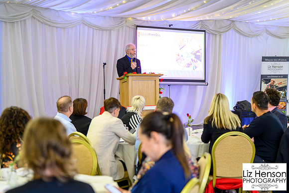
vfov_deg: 19.3
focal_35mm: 71
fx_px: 566
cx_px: 144
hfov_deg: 28.6
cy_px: 96
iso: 12800
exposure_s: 1/200
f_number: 2.8
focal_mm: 70
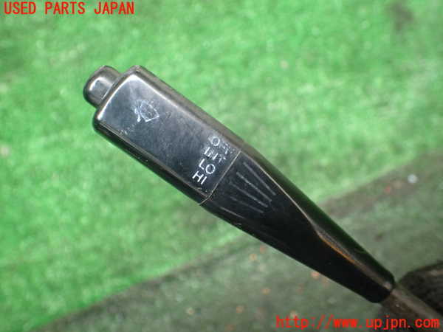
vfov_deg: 46.8
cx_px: 222
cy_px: 166
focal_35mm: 30
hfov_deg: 60.0
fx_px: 384
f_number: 2.3
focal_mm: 5.4
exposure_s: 1/125
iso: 320
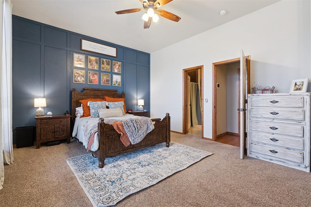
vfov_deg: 73.7
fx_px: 138
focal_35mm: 16
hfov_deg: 96.8
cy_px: 104
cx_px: 156
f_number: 7.1
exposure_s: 1/5
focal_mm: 16
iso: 200
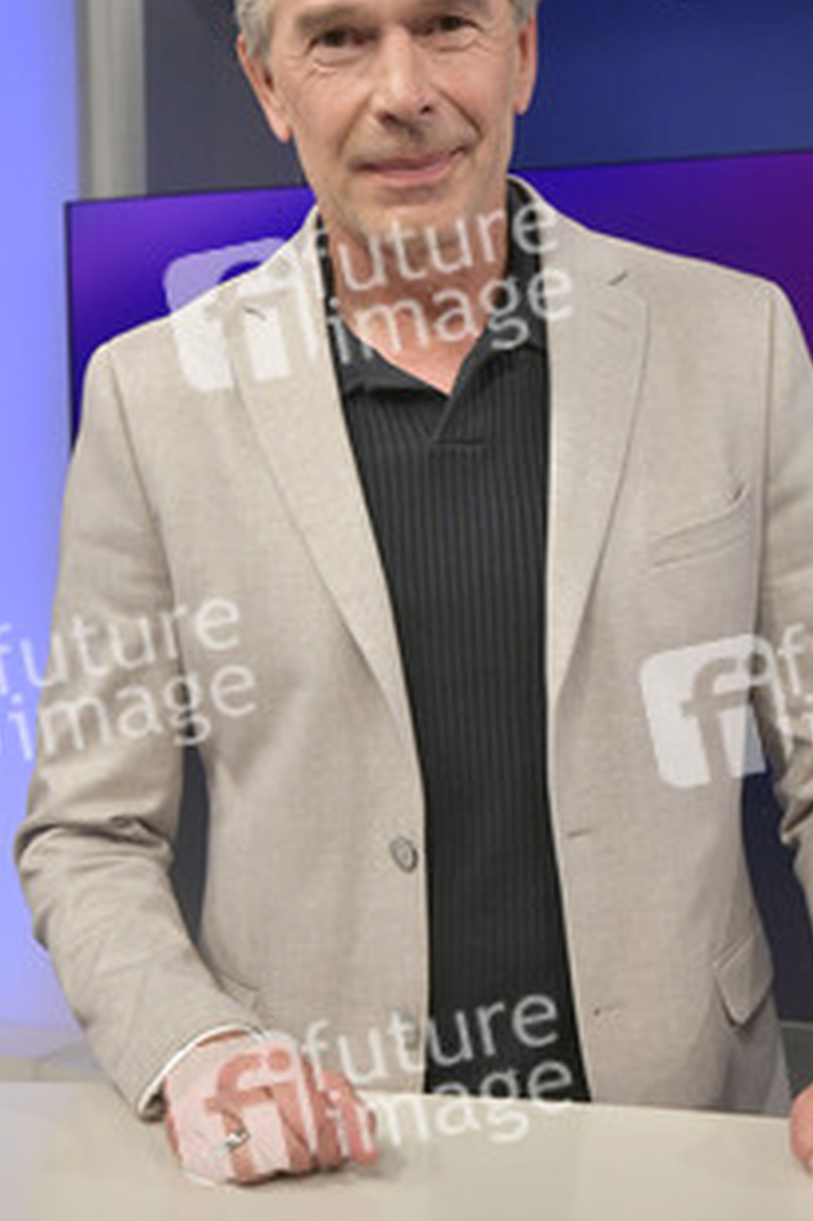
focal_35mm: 52
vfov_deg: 38.1
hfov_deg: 25.9
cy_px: 496
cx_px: 484
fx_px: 1763
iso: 2500
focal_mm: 40
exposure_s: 1/200
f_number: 6.3
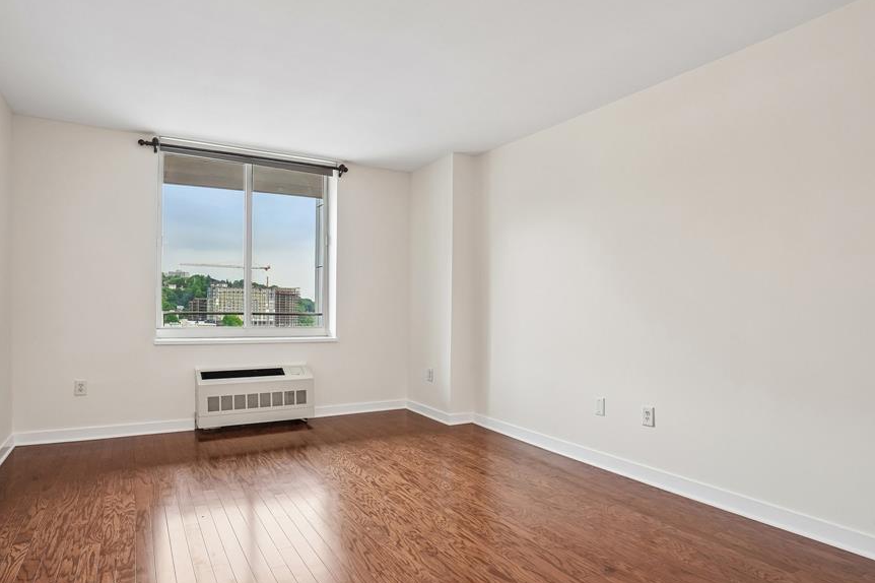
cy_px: 325
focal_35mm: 19
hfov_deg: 86.8
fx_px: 462
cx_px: 405
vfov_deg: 64.3
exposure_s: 1/13
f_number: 8
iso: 400
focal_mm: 16
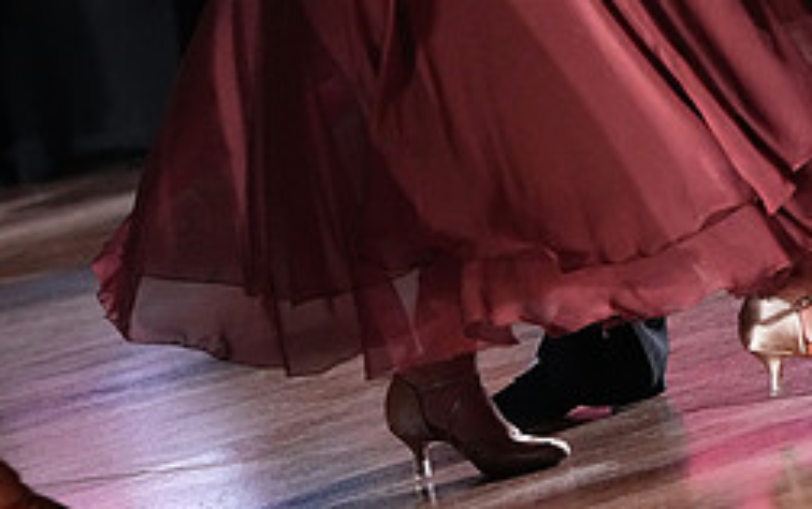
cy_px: -329
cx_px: 491
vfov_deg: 3.2
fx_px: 9037
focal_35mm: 408
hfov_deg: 5.1
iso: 8000
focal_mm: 174
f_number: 5
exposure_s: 1/400
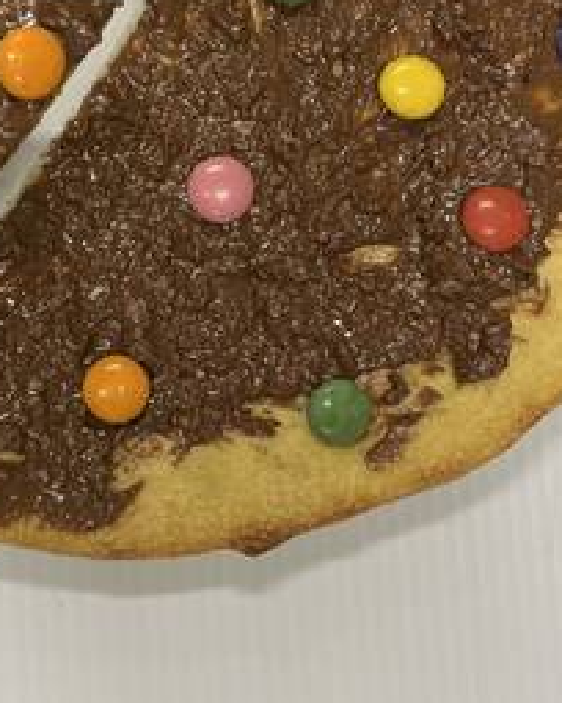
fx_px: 1518
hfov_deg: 20.5
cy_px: 95
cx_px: 55
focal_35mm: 73
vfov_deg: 25.4
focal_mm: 5.1
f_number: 1.6
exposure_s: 1/60
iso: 80
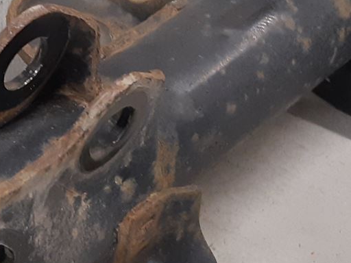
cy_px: 195
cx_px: 88
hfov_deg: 18.8
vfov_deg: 14.2
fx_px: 1055
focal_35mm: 104
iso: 250
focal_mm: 3.93
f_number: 1.7
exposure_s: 1/50
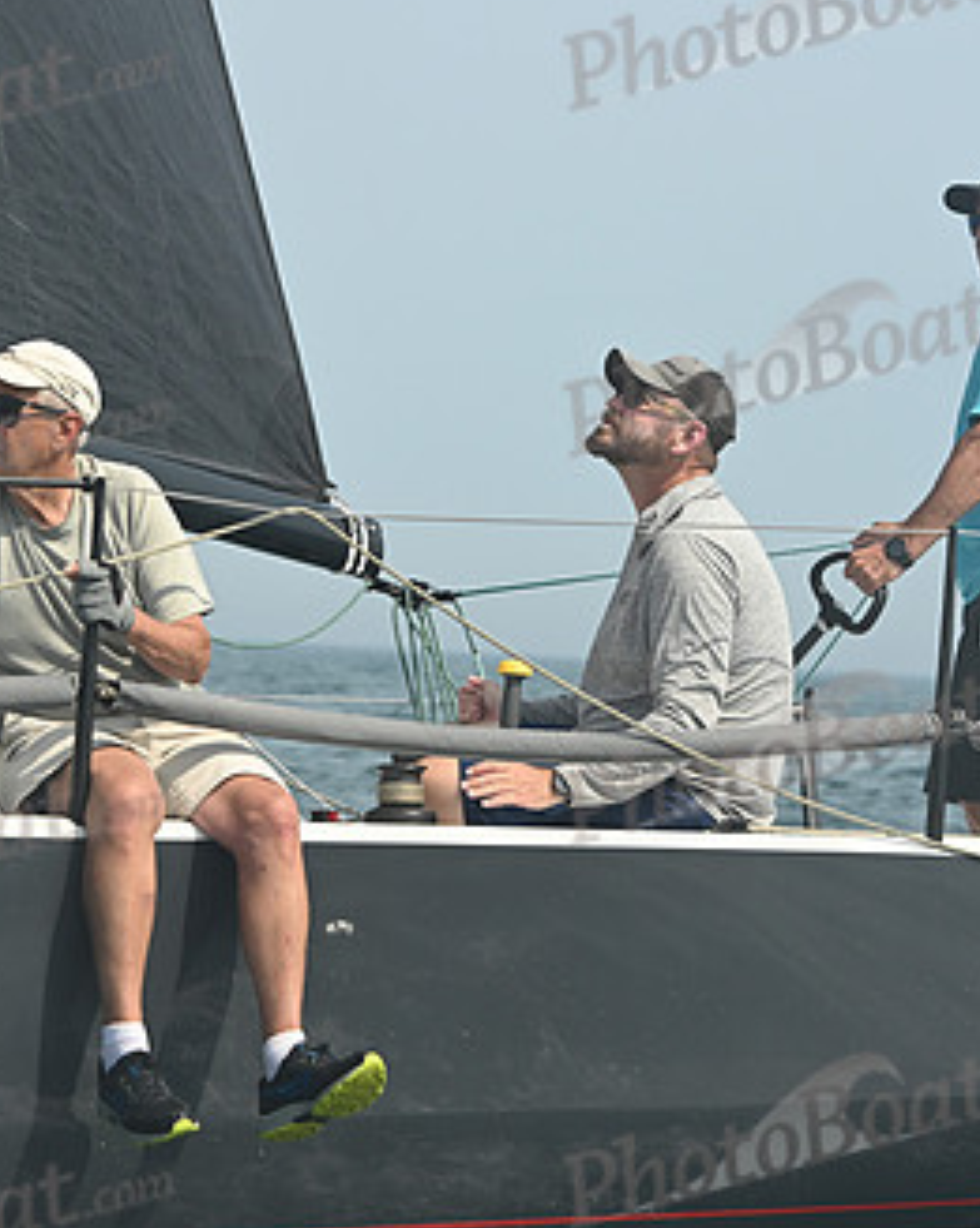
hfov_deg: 7.7
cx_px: 372
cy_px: 606
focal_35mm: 200
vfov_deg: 9.7
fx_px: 7261
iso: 320
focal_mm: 120
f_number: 6.3
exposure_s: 1/1250
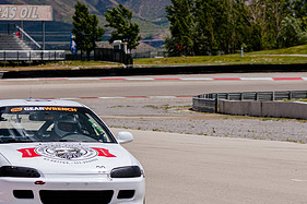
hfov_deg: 8.3
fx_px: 2114
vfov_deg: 5.5
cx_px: 98
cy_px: 82
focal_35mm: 248
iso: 64
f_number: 5.6
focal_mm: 120
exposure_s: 1/640
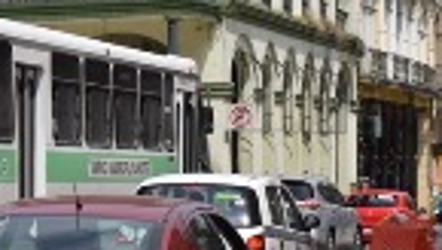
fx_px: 1878
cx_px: -314
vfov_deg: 7.6
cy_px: 274
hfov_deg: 12.4
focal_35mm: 160
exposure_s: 1/500
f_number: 11
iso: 200
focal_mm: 28
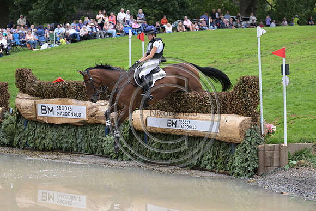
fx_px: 1054
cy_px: 106
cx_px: 158
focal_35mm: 120
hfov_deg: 17.1
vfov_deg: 11.4
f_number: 5.6
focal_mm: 120
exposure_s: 1/1250
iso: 1400
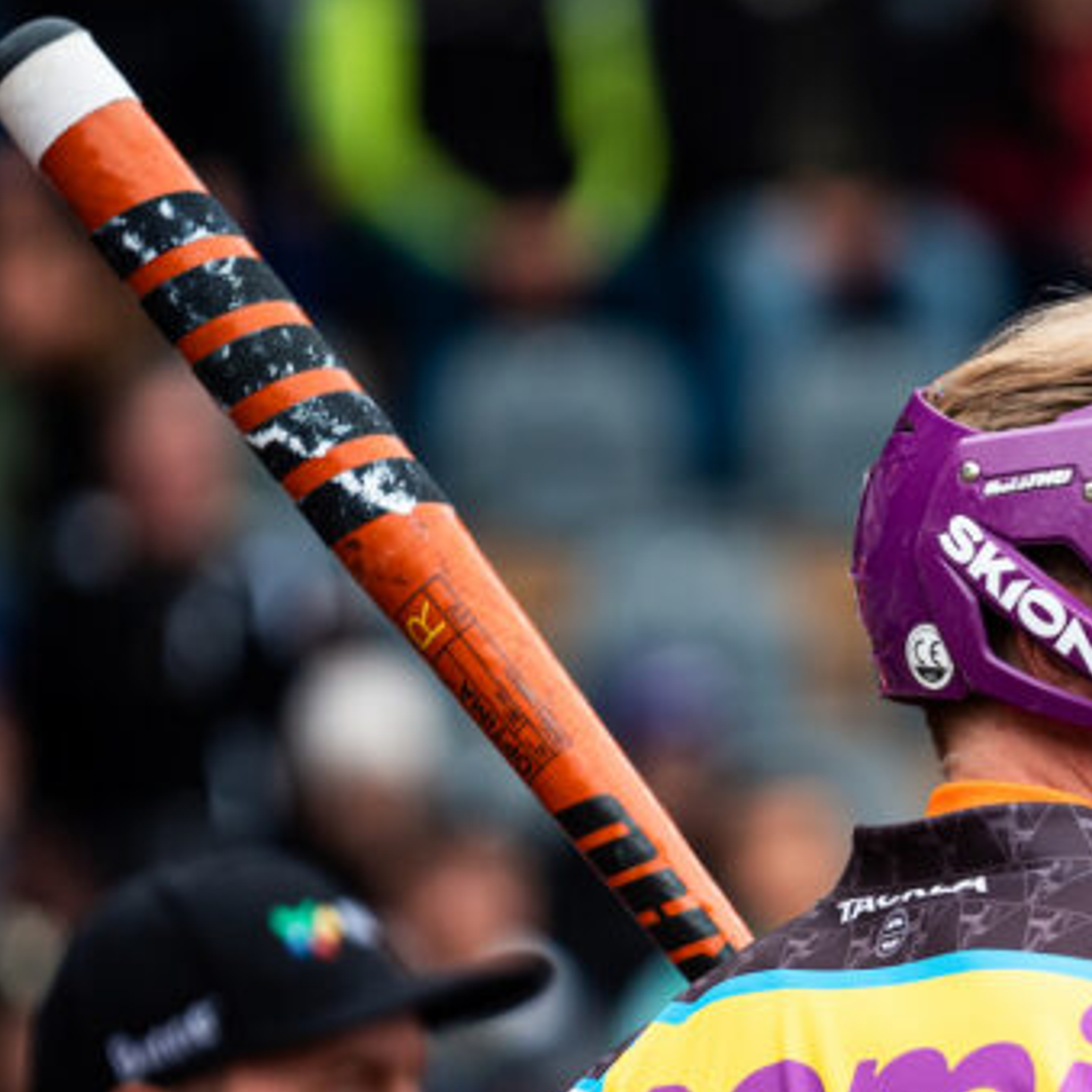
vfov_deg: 2.7
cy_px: 861
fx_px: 22878
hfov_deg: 2.7
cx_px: 1317
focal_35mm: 641
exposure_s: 1/1600
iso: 320
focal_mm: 200
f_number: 2.8
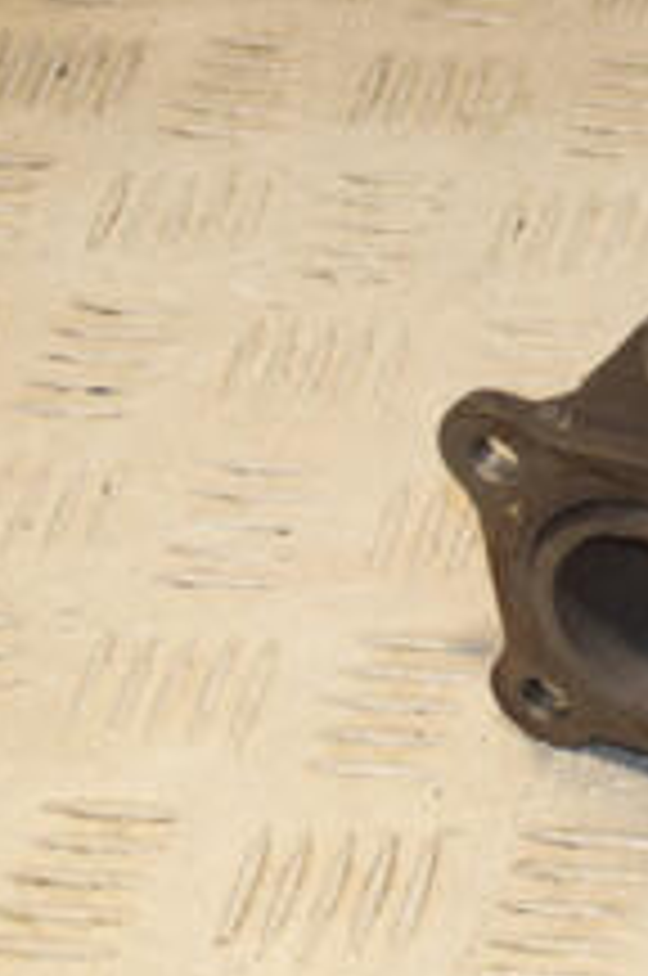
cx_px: 1112
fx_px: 3938
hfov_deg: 9.0
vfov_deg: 14.0
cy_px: 135
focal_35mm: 145
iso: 800
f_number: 7.1
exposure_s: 1/200
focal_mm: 35
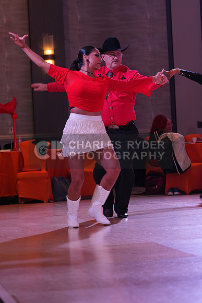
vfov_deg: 16.3
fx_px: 1060
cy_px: 152
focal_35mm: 126
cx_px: 101
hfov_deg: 10.9
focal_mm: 126
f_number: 5
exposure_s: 1/200
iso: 1600
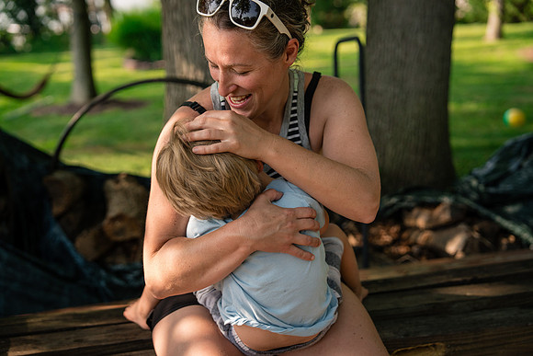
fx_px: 726
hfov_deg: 40.3
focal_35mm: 49
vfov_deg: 27.5
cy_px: 178
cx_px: 266
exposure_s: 1/800
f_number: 2.8
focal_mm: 49
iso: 250
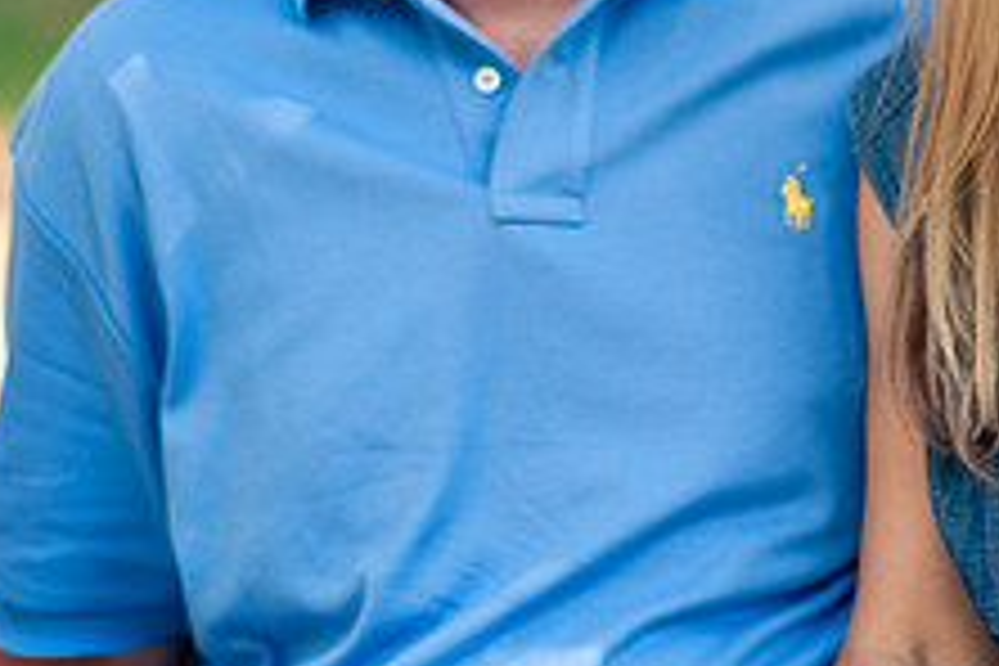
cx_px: 896
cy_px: -50
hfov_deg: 9.2
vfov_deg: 6.2
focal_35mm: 222
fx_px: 6160
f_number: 2.5
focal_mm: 85
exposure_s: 1/640
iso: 200
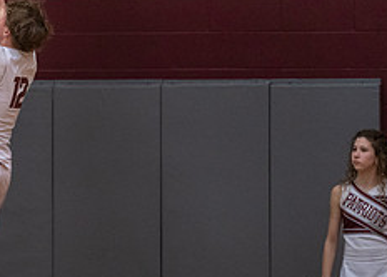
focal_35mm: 493
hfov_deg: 4.1
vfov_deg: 2.9
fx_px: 5422
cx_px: -15
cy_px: 127
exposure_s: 1/1000
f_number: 2.8
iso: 2500
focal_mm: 182
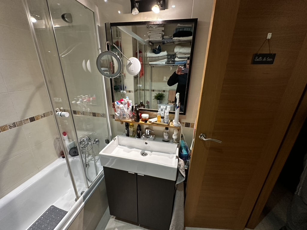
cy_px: 115
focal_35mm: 14
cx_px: 154
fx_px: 124
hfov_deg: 102.1
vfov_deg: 85.7
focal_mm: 2.22
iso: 200
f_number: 2.2
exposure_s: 1/50
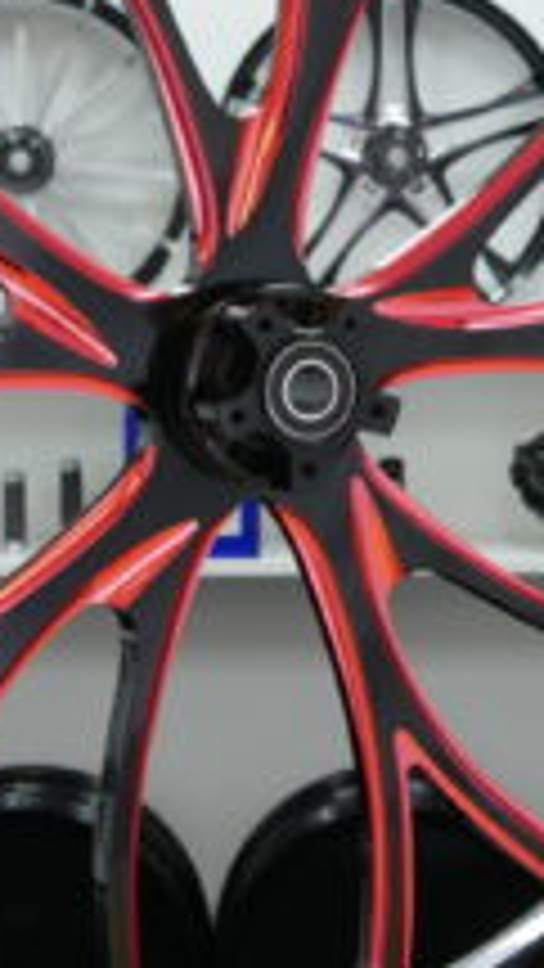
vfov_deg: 15.8
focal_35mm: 136
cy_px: 392
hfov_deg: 8.9
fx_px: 3486
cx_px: 220
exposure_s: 1/50
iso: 800
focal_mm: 28
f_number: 6.3
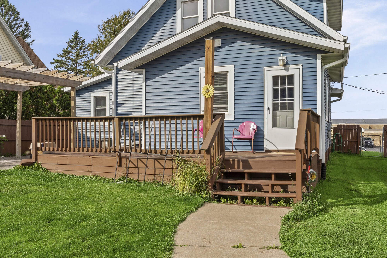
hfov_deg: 57.2
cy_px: 129
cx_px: 194
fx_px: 355
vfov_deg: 40.0
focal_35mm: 33
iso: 640
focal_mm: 33
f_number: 16
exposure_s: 1/40
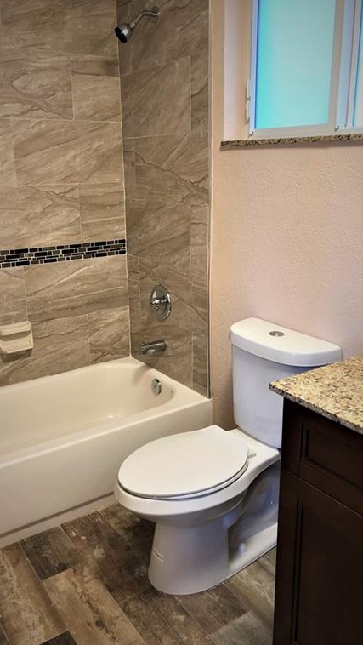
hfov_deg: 36.7
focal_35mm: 32
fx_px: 547
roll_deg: +1.5
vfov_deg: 61.0
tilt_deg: -15.0
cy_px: 320
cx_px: 167
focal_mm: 3.99
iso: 40
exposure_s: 1/20
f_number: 1.8
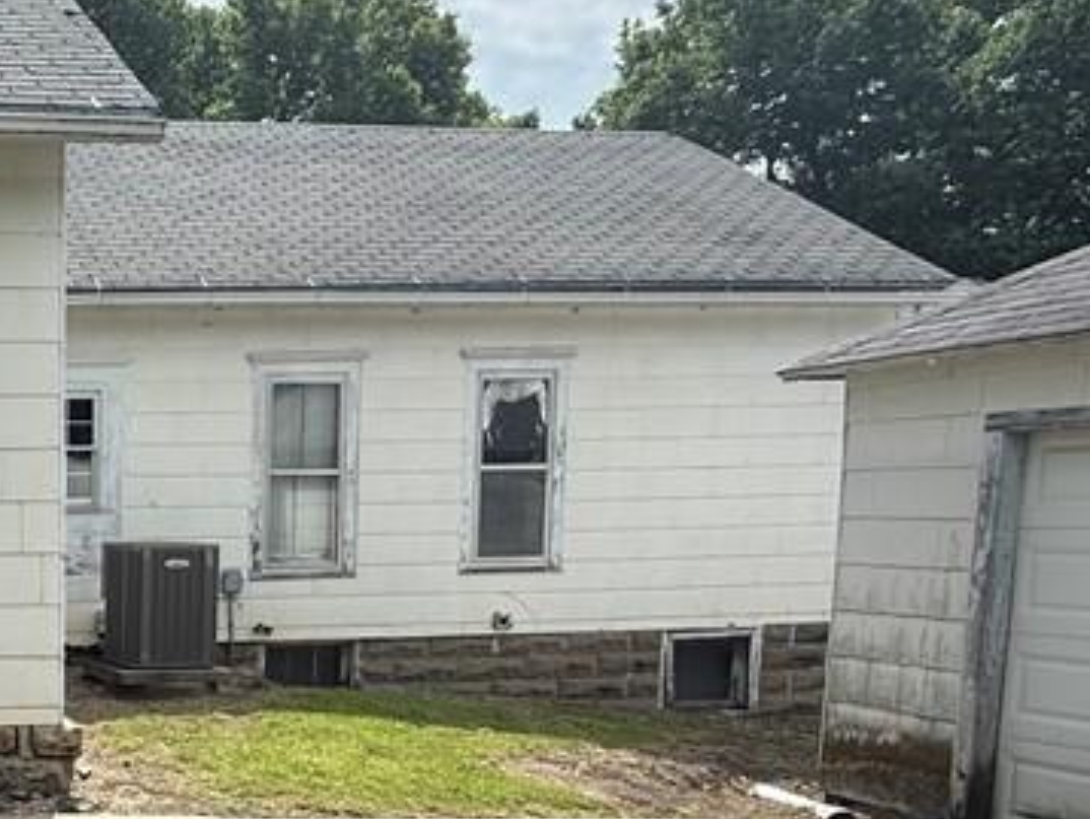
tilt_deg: -6.6
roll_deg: +1.5
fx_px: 1260
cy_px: 652
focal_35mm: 40
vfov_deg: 34.9
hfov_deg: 37.2
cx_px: -177
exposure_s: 1/1745
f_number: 2.2
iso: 50
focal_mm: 2.22
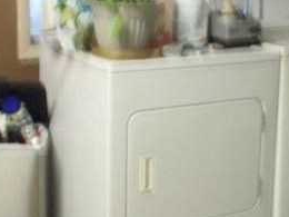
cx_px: 252
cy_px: 88
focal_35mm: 91
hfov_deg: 21.1
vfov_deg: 16.2
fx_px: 760
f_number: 2.8
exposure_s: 1/8
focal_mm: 6.2
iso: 196
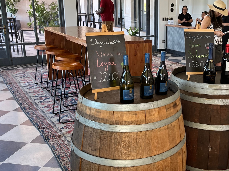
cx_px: 167
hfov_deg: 43.6
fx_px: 278
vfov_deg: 34.3
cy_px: 74
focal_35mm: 42
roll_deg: -1.2
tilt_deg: -14.4
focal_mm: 5.1
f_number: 1.6
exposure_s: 1/121
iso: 125
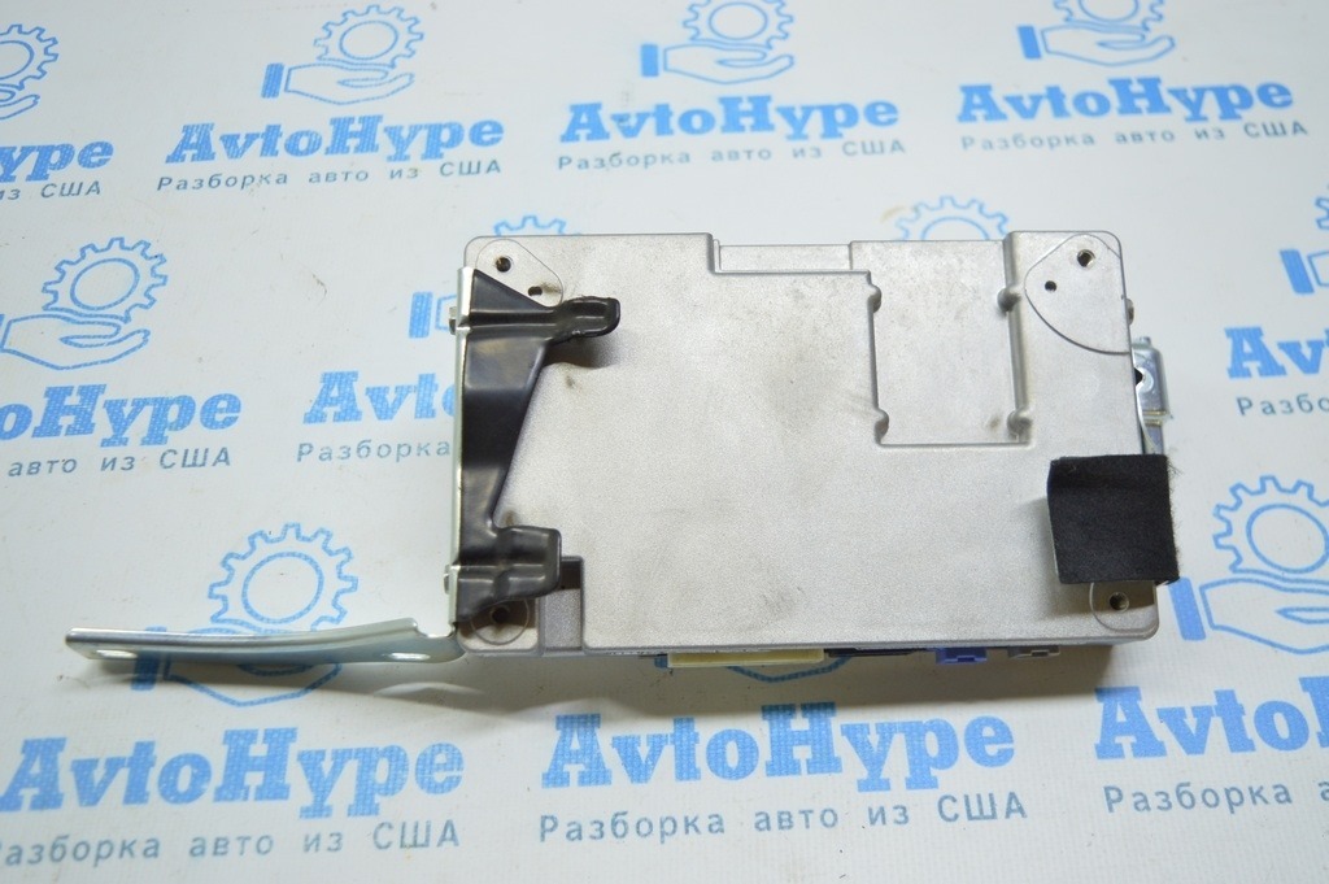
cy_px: 442
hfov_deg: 53.2
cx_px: 664
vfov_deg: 36.8
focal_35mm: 36
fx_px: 1328
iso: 400
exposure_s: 1/60
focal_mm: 24
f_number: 4
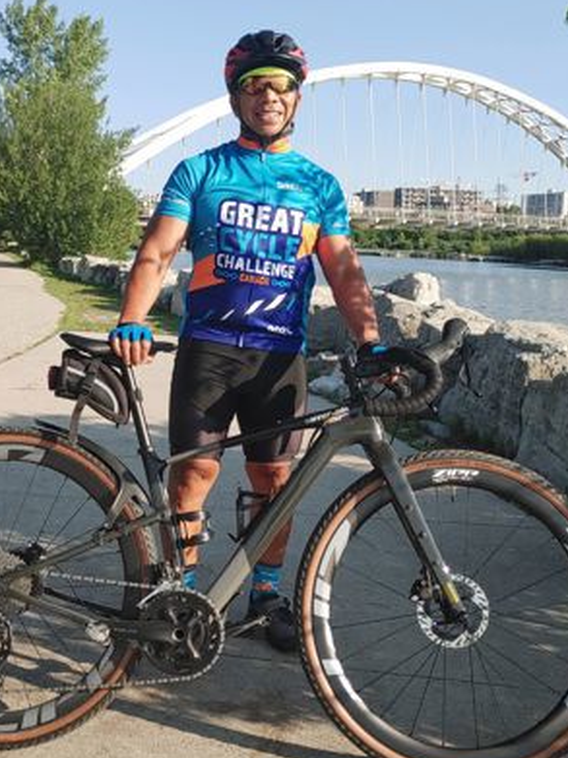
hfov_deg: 36.7
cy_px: 327
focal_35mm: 39
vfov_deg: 47.7
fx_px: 854
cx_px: 233
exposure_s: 1/2632
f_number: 1.8
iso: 100
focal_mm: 4.36
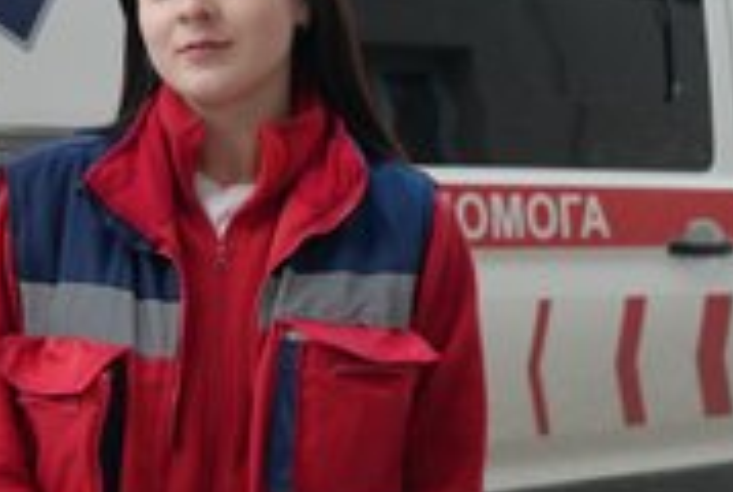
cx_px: 172
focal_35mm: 87
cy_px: 162
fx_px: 1774
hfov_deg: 23.1
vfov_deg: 15.7
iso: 1600
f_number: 4
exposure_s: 1/160
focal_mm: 39
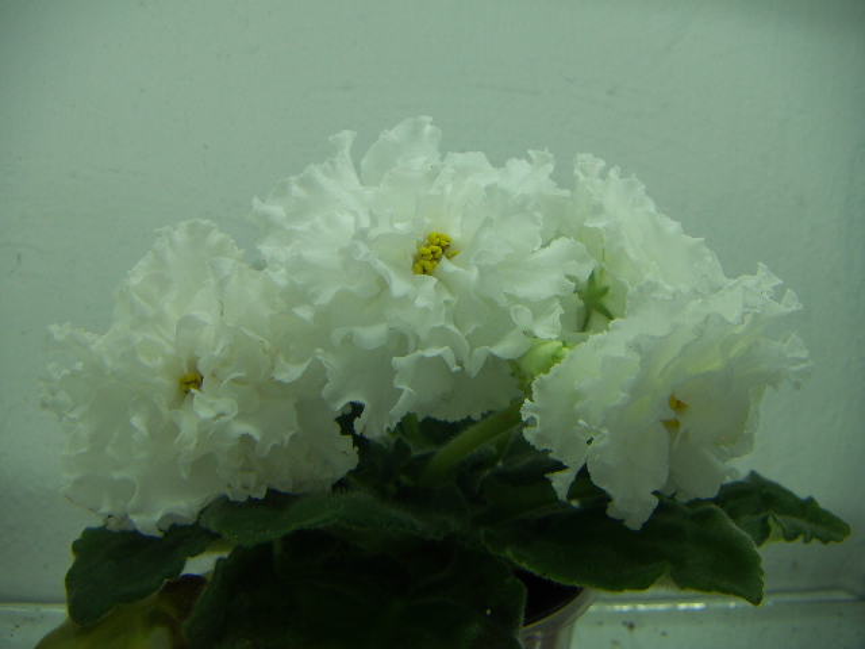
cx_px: 432
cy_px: 324
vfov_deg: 39.7
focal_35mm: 36
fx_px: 900
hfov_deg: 51.4
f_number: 2.8
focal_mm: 4.7
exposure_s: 1/250
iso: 50
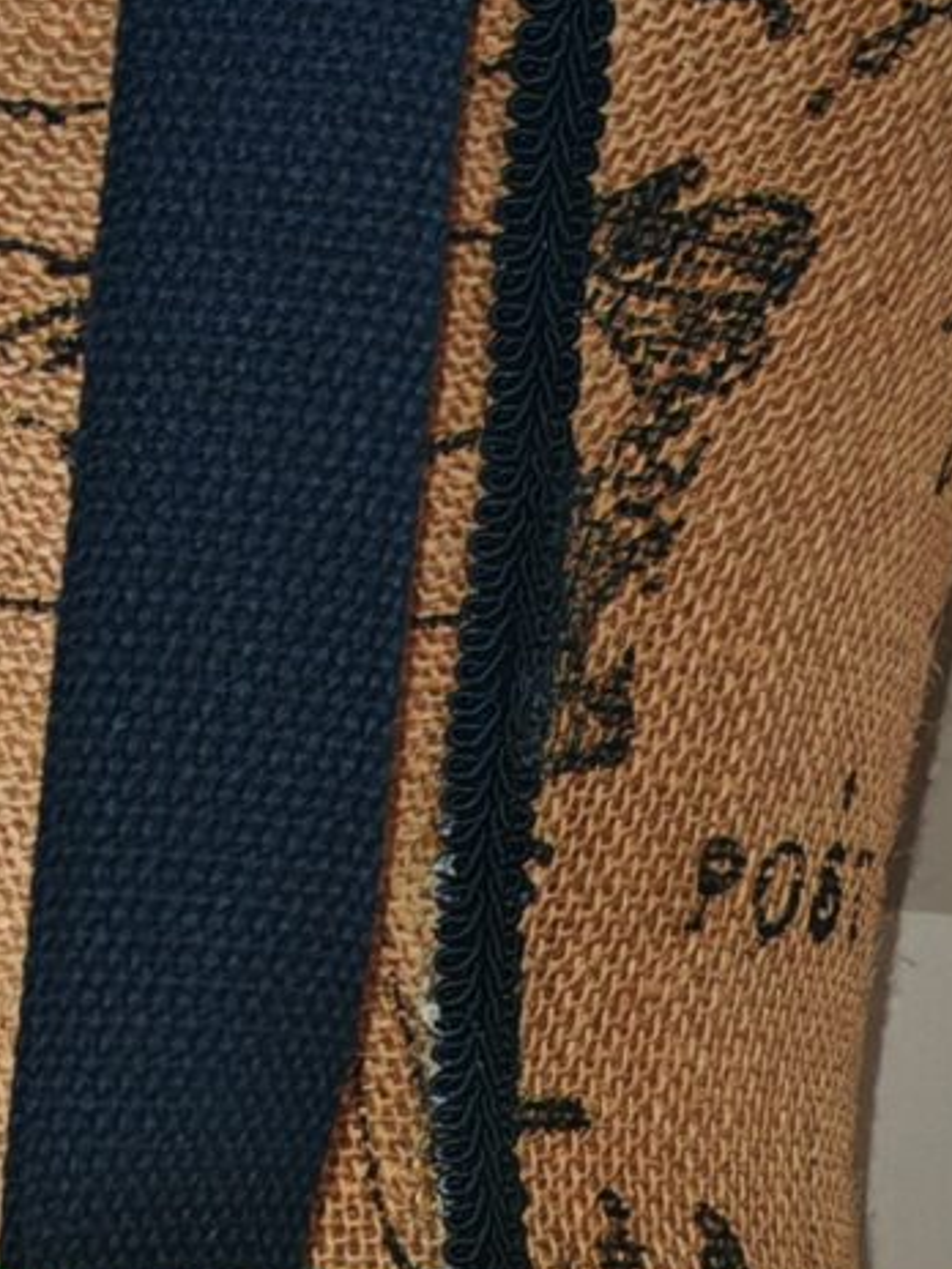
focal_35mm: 149
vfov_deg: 13.0
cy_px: 1392
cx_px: 591
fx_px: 5464
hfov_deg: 10.0
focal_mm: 6.67
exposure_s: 1/33
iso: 1000
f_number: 1.9
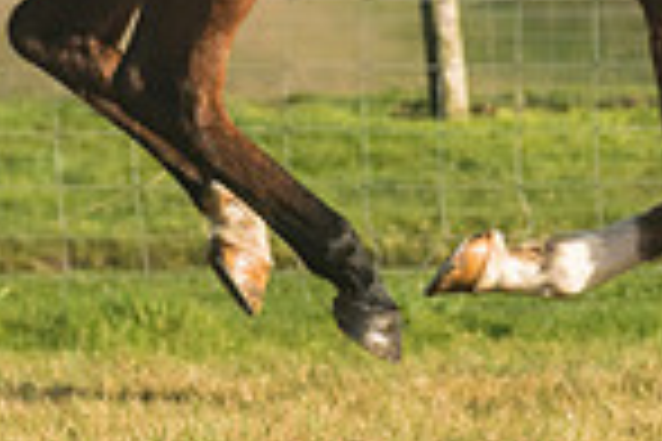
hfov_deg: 2.3
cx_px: 712
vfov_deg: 1.5
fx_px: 16825
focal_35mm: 915
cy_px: -387
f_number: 5
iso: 400
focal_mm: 155
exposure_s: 1/5000
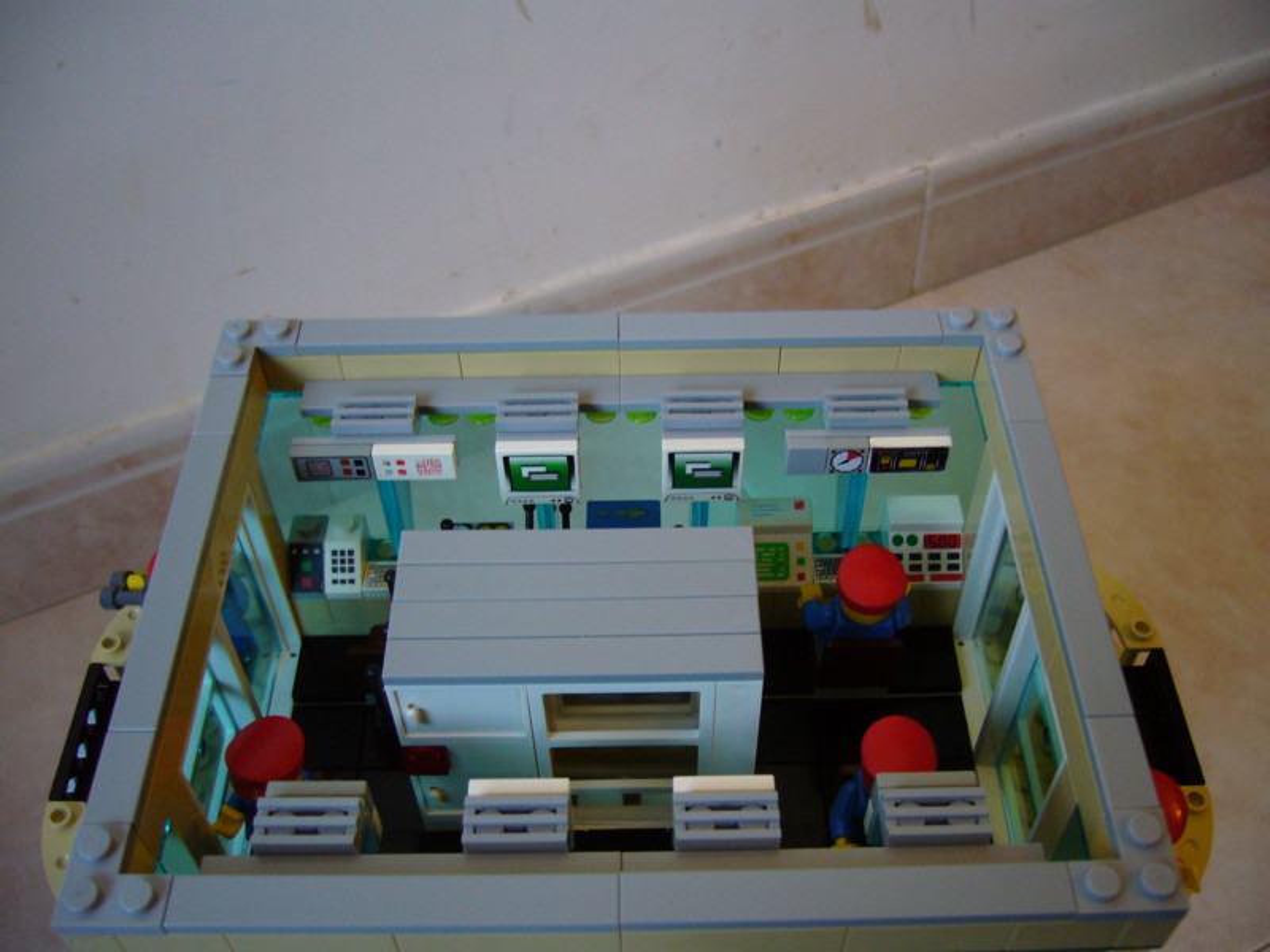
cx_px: 635
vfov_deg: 40.7
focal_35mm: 35
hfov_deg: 52.6
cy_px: 476
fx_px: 1284
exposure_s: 1/15
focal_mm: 5.8
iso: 200
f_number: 2.8
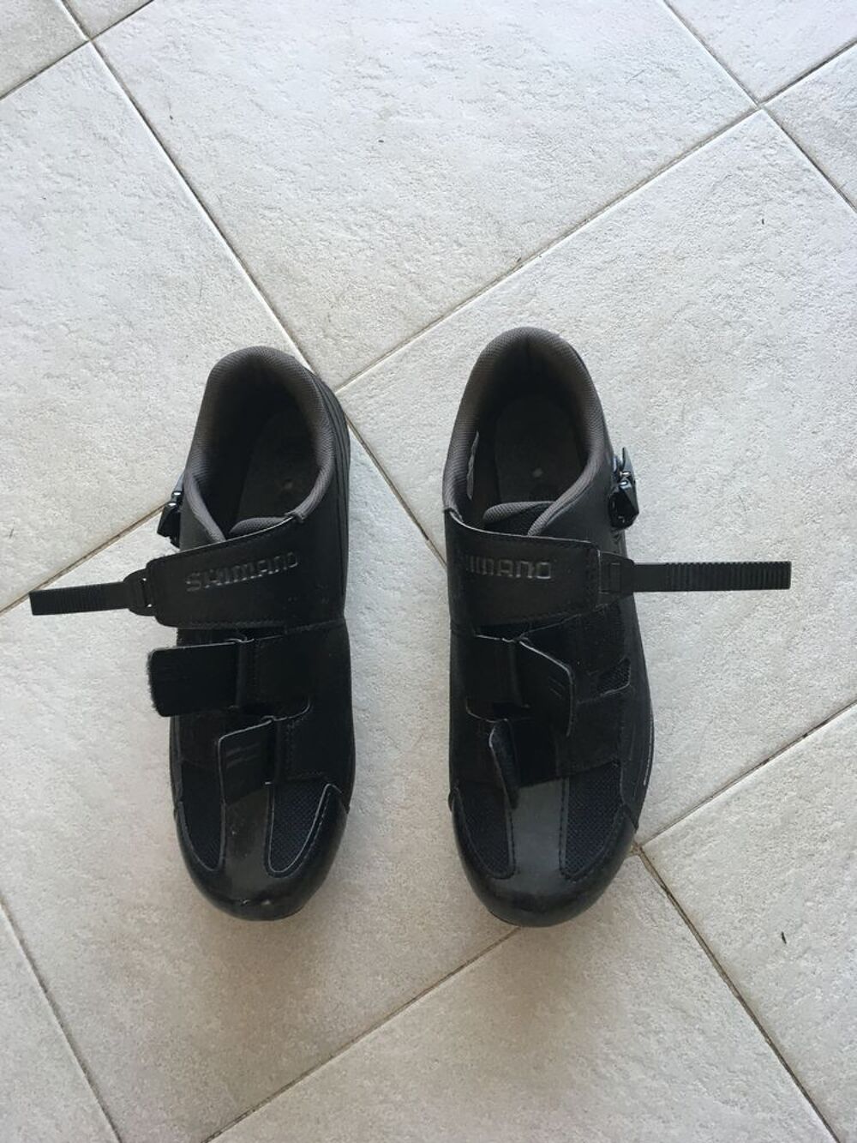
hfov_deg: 48.2
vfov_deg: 61.7
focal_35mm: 29
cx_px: 428
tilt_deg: -78.3
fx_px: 957
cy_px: 572
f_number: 2.2
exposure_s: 1/33
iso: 100
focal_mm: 4.15
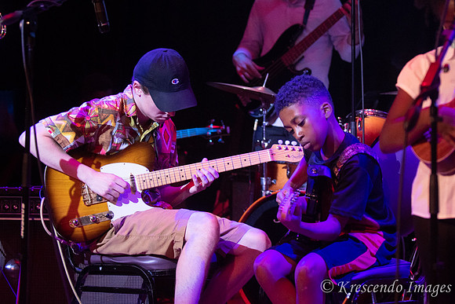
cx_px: 237
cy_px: 144
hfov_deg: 17.9
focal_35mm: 115
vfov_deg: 12.0
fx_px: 1448
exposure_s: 1/200
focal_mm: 70
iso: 1600
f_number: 2.8
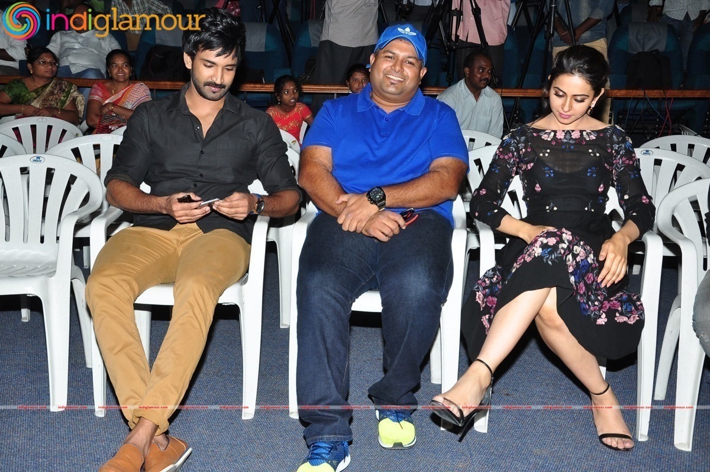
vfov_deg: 28.0
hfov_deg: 41.2
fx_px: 946
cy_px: 236
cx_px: 355
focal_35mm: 48
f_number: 7.1
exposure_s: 1/125
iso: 400
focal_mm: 32
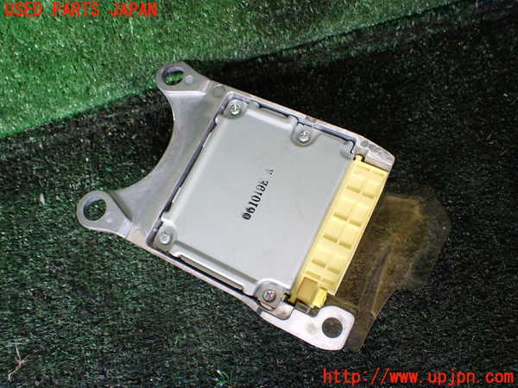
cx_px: 259
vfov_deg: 46.8
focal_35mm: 30
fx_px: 449
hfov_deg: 60.0
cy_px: 194
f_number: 2.3
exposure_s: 1/125
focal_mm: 5.4
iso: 200
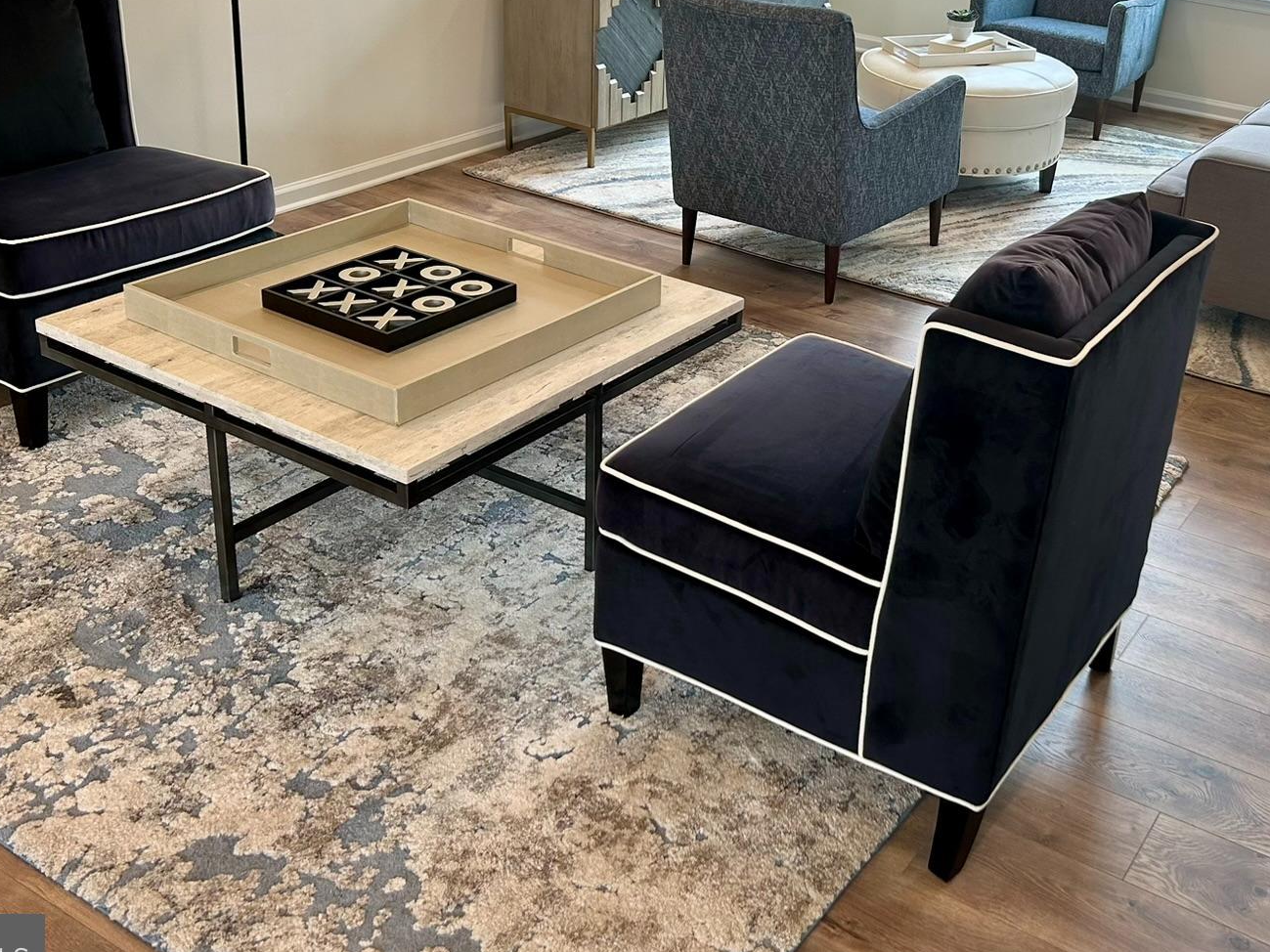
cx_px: 802
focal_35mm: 41
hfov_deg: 45.4
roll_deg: -3.4
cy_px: 243
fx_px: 1504
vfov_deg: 34.4
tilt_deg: -20.4
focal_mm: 5.7
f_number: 1.5
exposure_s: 1/120
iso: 50
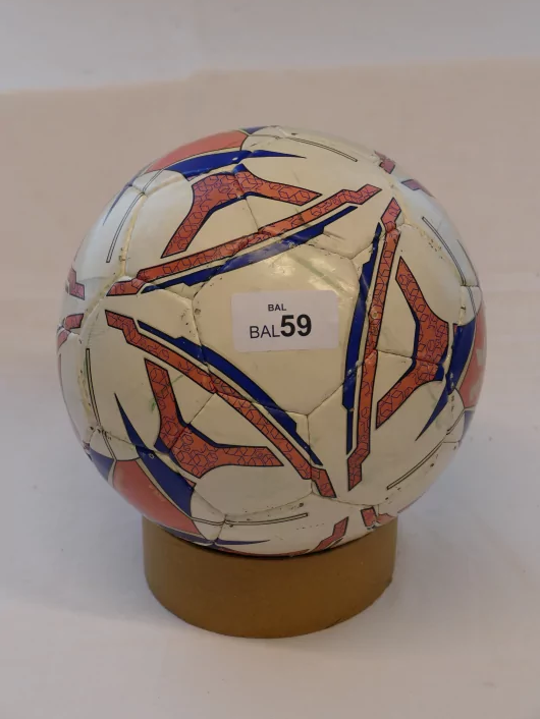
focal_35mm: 98
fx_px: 2037
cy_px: 329
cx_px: 269
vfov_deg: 20.0
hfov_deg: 15.1
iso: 320
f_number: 3.8
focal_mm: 32.65
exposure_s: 1/80
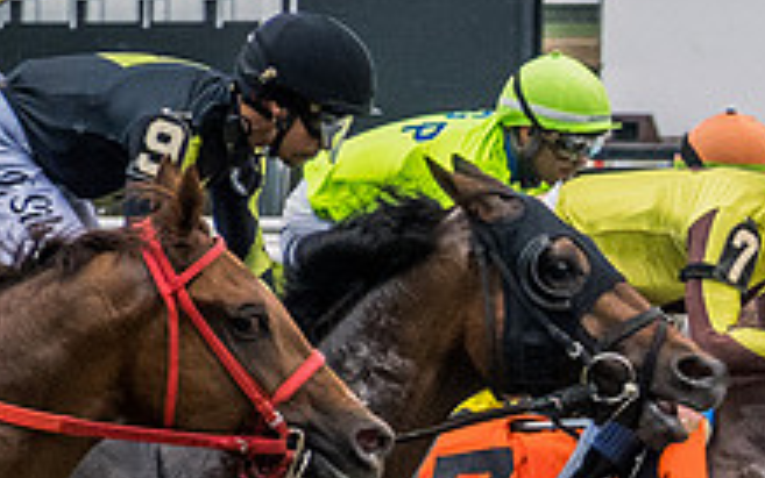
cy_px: 517
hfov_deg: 3.0
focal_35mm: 690
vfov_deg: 1.9
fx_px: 14389
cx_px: 1109
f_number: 4.5
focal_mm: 72
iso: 800
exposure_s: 1/2000
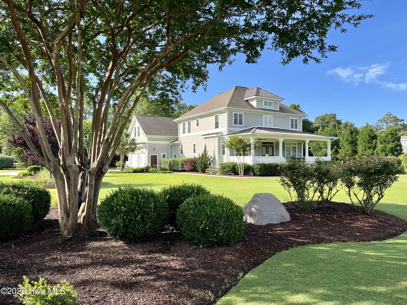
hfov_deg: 67.3
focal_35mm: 26
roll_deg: +0.5
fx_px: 306
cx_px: 204
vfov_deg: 53.1
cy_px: 152
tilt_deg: +2.8
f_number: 1.5
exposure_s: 1/1808
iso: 50
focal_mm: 5.7
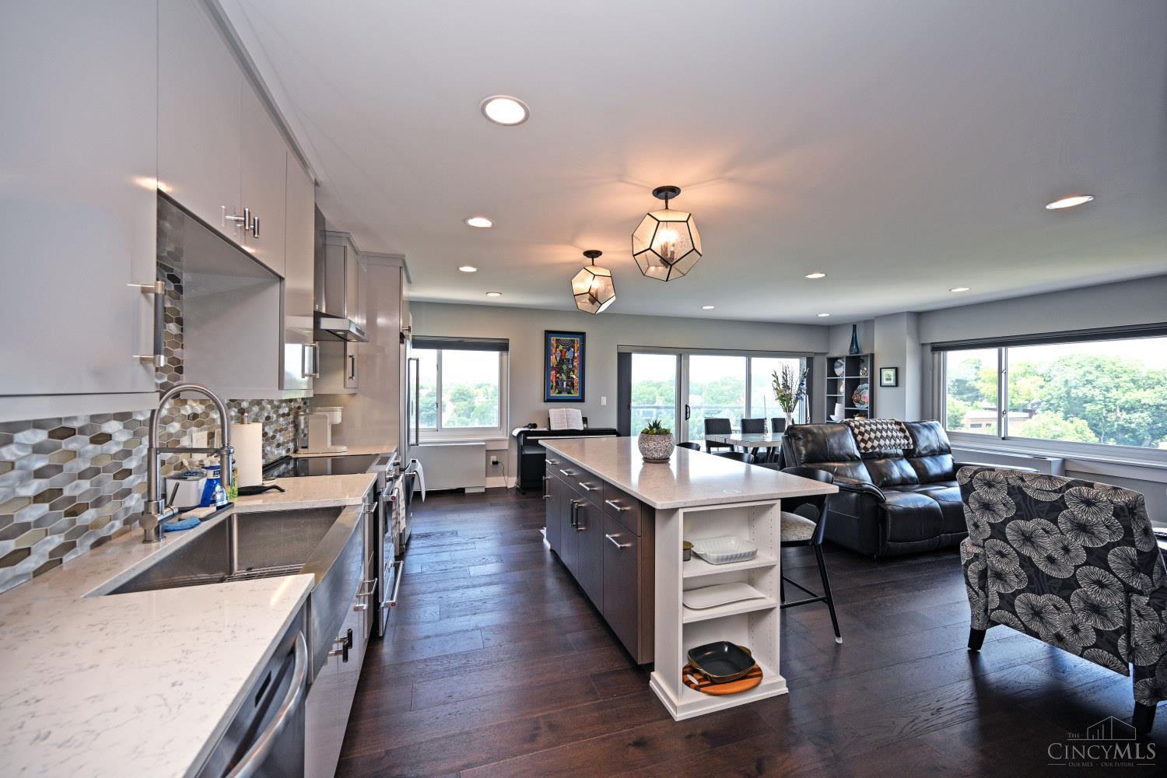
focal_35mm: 14
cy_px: 389
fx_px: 454
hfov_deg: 104.3
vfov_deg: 81.2
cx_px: 584
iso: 200
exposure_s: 1/80
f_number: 4.5
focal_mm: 14
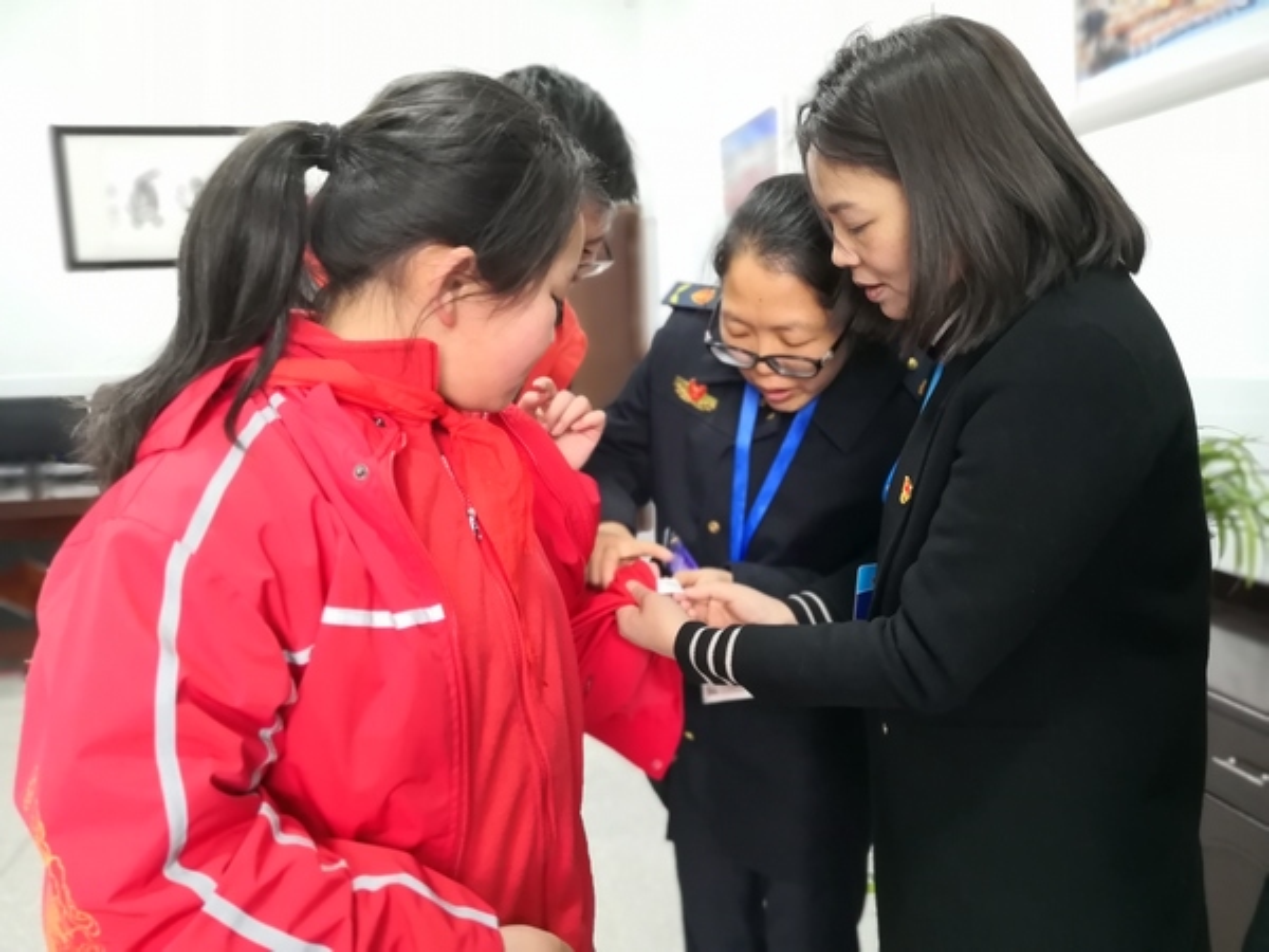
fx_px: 990
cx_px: 634
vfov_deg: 51.4
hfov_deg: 65.3
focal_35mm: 27
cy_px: 476
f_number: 4
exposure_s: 1/33.3
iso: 400
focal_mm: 3.95
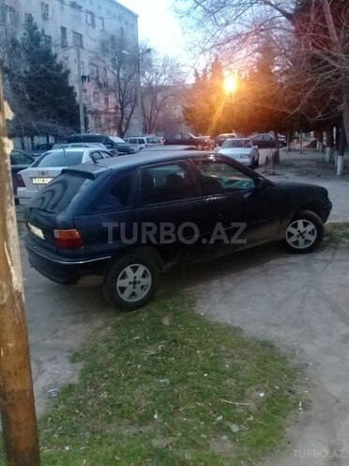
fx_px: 417
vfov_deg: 58.4
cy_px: 233
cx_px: 174
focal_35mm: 31
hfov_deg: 45.4
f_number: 2.2
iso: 640
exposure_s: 1/15
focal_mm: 3.3
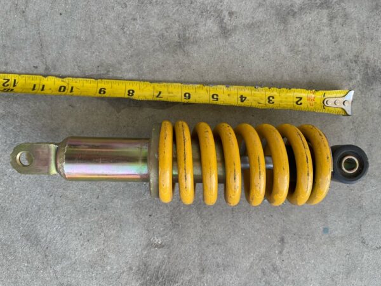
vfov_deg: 53.1
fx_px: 286
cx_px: 190
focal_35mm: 26
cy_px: 143
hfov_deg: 67.3
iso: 32
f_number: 1.6
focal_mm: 5.1
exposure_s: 1/326
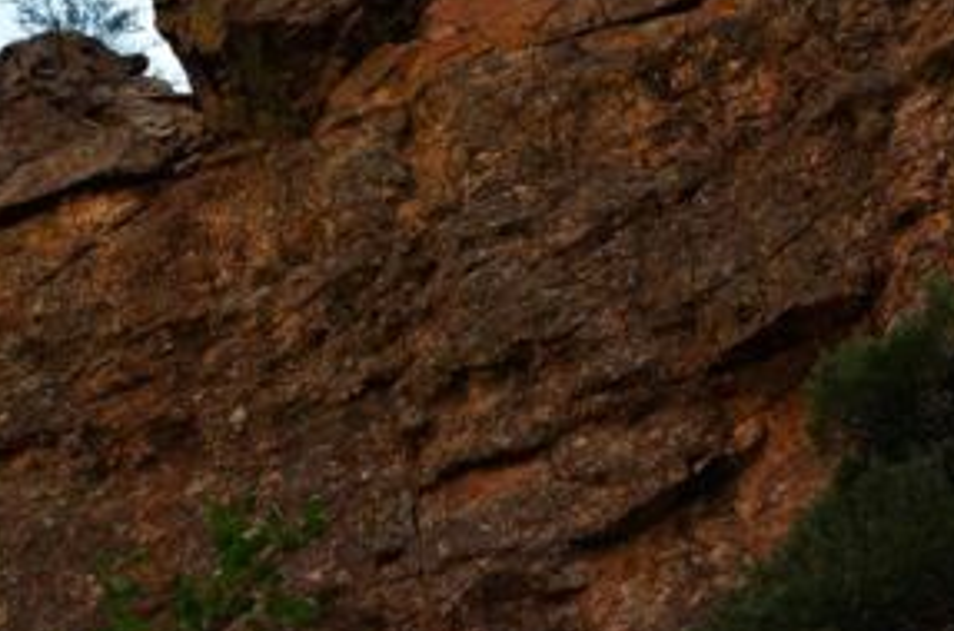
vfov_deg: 11.6
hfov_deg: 17.3
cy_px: 267
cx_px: 150
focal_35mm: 117
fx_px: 3097
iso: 100
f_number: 5.6
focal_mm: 35
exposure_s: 1/125
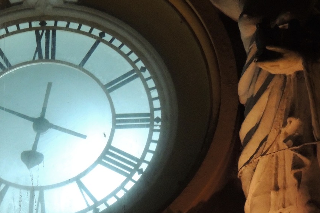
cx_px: 39
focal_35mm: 530
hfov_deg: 3.9
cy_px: 116
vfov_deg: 2.6
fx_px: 4712
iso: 800
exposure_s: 1/40
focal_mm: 49
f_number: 4.7
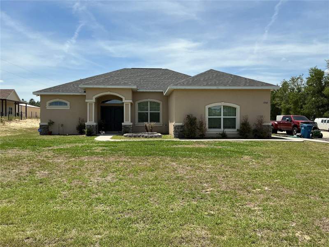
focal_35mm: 29
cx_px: 164
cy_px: 124
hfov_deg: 61.7
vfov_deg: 48.2
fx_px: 276
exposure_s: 1/2320
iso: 25
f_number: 1.8
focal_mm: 3
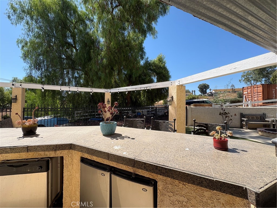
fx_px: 112
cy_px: 104
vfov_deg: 85.7
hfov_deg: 102.1
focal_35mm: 14
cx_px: 138
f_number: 2.2
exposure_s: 1/1094
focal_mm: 2.22
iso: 40
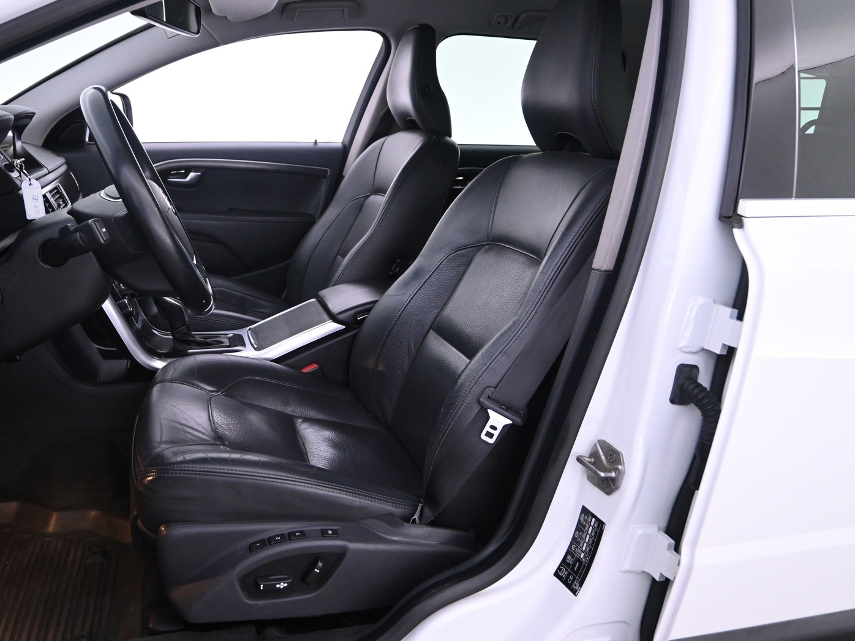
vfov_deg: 47.8
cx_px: 361
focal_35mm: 29
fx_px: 723
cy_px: 312
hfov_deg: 60.9
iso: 3200
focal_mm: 17.5
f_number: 3.5
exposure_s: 1/40
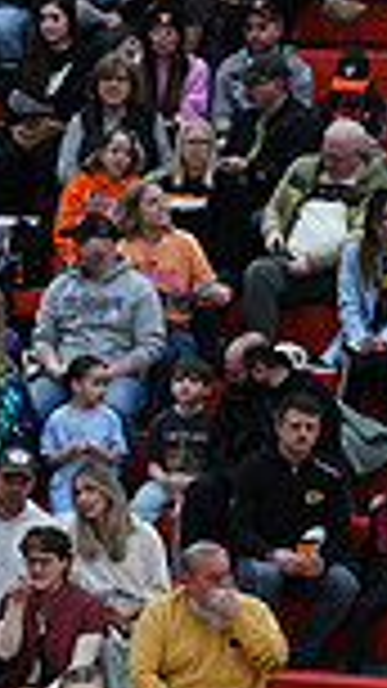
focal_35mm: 381
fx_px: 6954
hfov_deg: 3.1
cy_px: 686
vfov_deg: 5.7
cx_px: -900
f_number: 4
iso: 4000
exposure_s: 1/400
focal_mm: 96
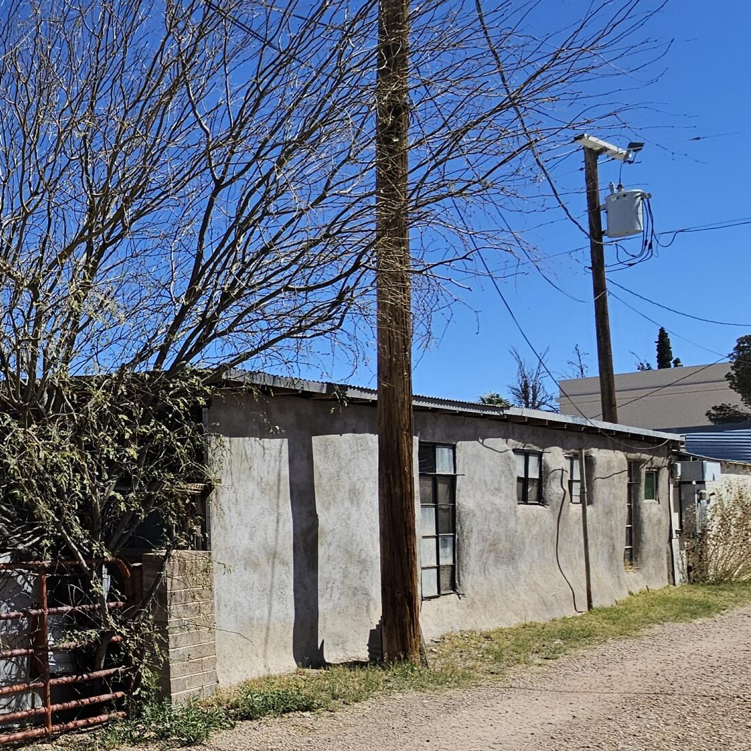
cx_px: -205
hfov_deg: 36.4
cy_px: 481
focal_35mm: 31
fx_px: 761
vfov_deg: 51.8
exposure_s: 1/3009
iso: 50
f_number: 2.2
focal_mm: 2.2
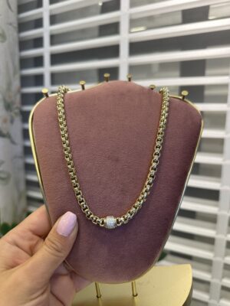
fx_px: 213
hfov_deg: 56.8
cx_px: 115
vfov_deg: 71.6
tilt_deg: -8.2
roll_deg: -1.2
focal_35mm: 24
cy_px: 153
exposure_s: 1/205
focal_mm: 6.86
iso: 64
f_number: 1.78
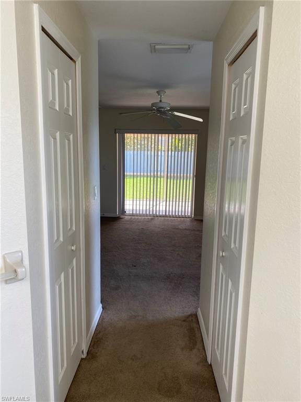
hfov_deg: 53.1
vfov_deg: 67.3
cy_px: 201
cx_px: 150
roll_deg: -1.9
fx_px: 301
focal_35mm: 26
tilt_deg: -8.6
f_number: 1.8
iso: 64
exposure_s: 1/60
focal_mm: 4.25
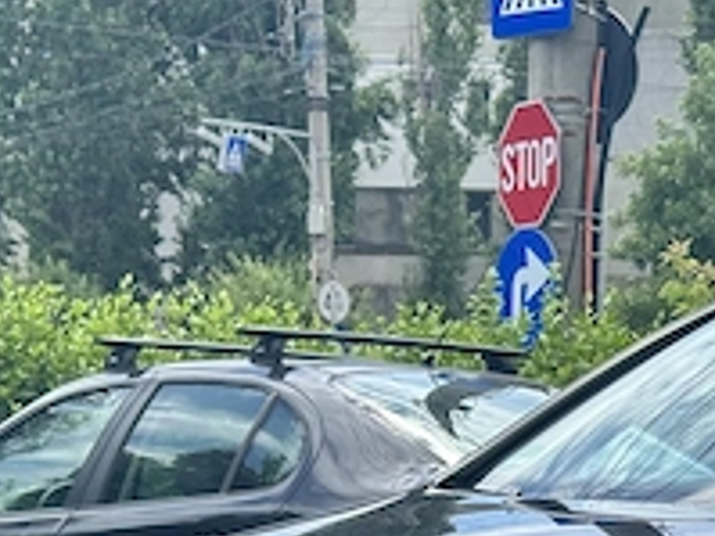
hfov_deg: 13.2
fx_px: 2993
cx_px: 916
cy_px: 716
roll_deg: -1.8
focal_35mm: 145
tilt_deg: -4.5
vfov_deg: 10.0
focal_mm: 6.86
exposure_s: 1/1992
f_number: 1.78
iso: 64
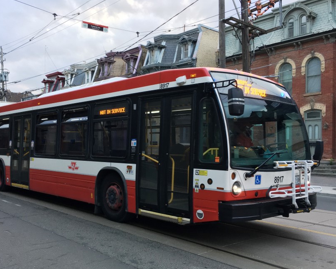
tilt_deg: +1.2
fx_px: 358
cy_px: 146
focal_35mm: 36
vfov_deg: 41.1
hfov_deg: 50.1
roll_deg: -0.6
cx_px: 143
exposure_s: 1/120
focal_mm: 4.15
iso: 40
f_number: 2.2
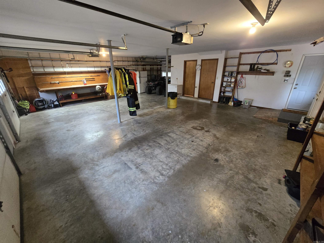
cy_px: 122
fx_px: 122
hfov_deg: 106.2
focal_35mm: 13
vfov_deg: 89.9
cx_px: 162
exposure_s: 1/60
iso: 1000
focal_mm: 2.2
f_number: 2.2
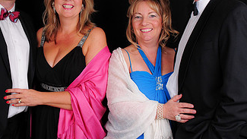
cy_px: 47
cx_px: 84
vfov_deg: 17.2
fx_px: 458
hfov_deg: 30.0
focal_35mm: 70
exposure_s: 1/125
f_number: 8
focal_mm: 25
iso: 200
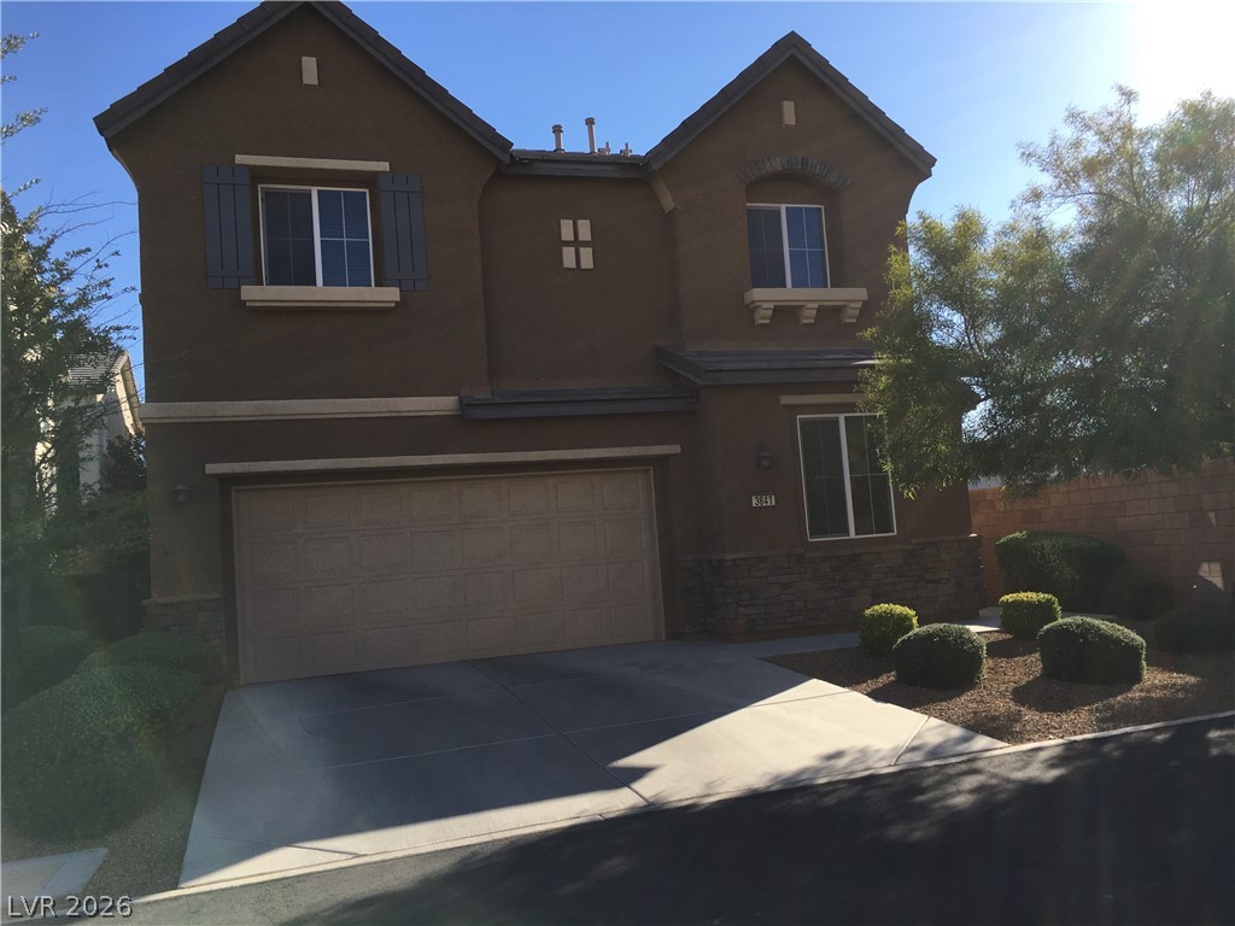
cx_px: 618
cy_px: 463
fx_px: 1035
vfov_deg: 48.2
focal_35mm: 29
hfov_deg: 61.7
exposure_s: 1/999
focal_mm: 4.15
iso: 25
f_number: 2.2
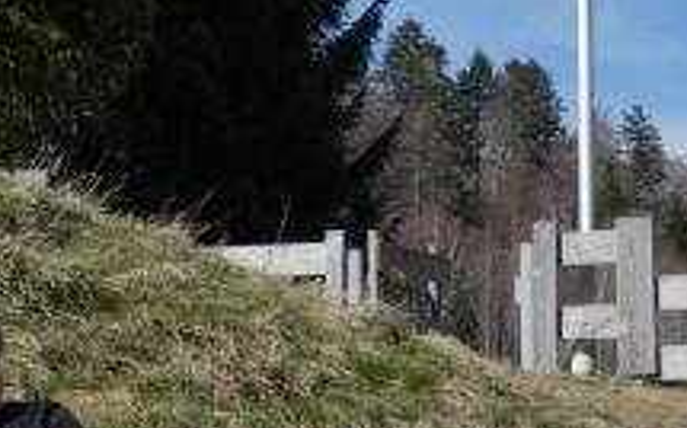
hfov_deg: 13.9
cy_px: 342
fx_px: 2806
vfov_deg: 8.7
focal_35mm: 150
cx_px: 482
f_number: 4.4
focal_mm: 13.7
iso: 80
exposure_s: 1/800
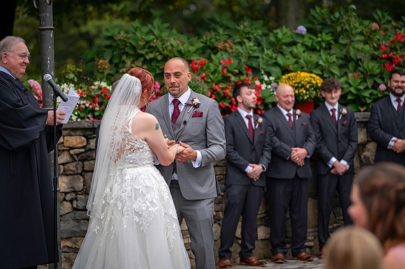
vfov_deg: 11.4
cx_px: 202
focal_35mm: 120
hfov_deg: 17.1
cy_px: 134
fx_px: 1349
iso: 640
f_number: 2.8
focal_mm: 120
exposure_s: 1/640
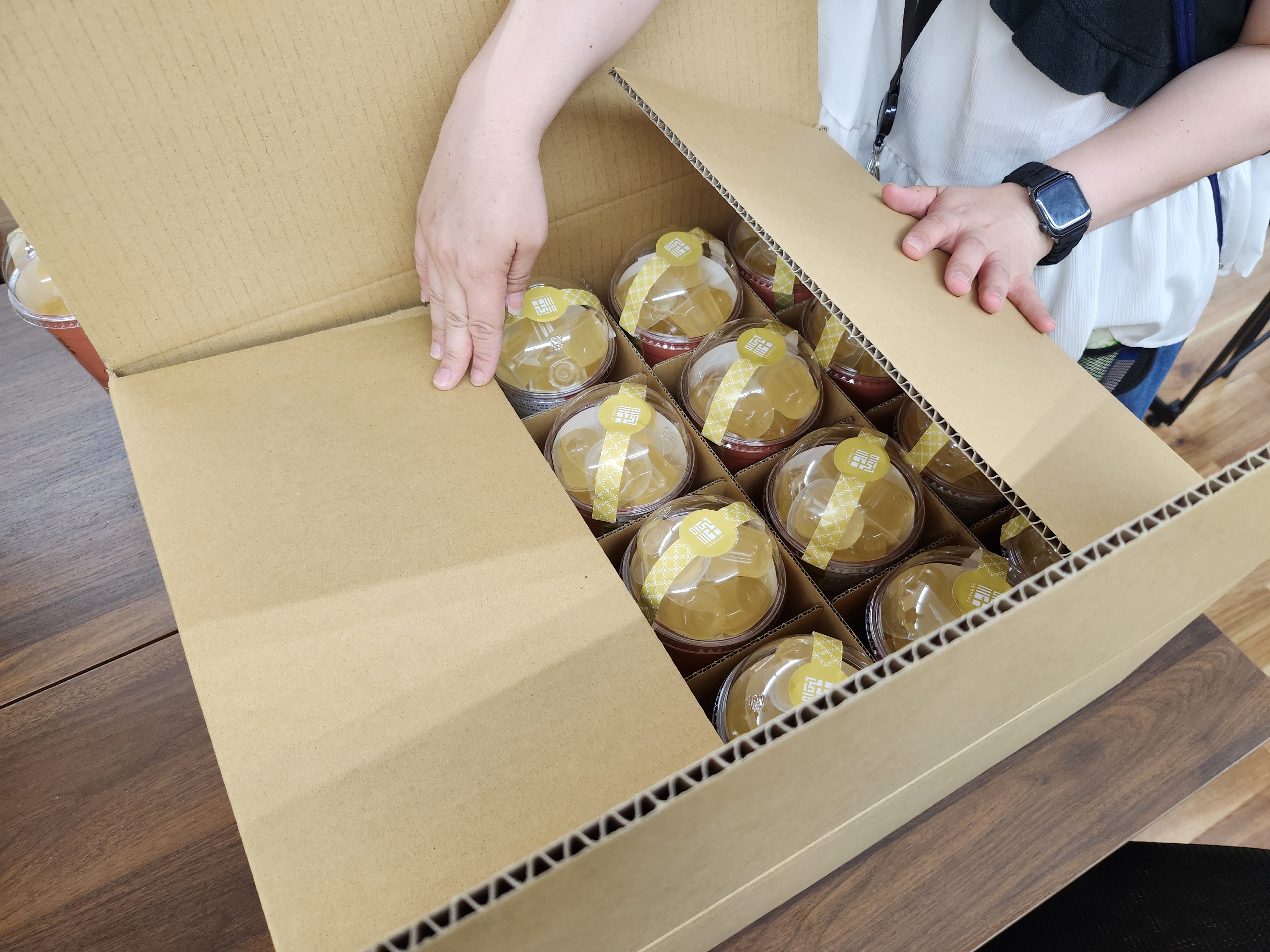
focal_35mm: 23
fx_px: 844
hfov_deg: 73.9
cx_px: 635
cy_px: 476
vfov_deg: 58.9
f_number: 1.8
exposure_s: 1/100
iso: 200
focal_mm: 5.54
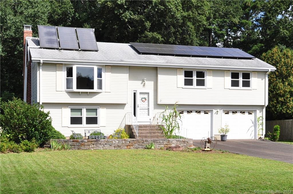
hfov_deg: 62.0
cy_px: 97
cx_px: 146
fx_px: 244
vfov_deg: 43.5
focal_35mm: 30
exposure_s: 1/400
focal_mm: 20
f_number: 8
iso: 200
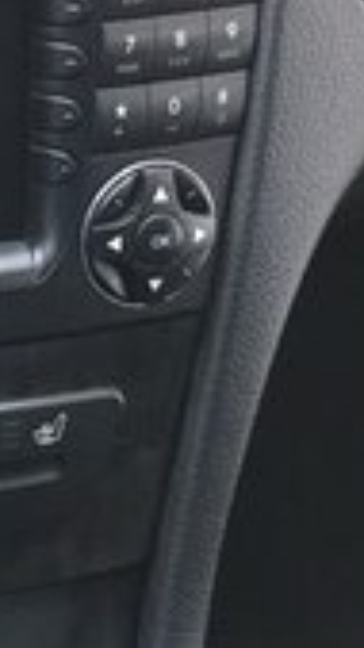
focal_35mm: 119
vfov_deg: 17.9
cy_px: 155
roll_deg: -2.6
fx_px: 2043
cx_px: -406
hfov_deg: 9.4
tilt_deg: -29.7
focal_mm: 3.99
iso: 40
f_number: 1.8
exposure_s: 1/20
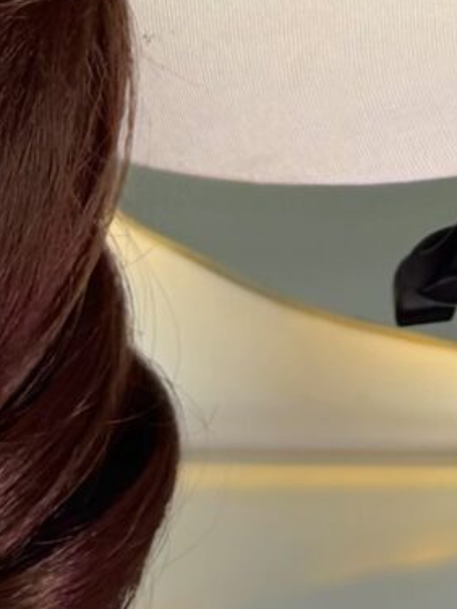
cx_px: 642
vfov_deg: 9.9
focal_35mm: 177
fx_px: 3116
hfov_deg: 8.2
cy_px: -800
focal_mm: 5.96
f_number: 1.6
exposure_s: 1/100
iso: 80
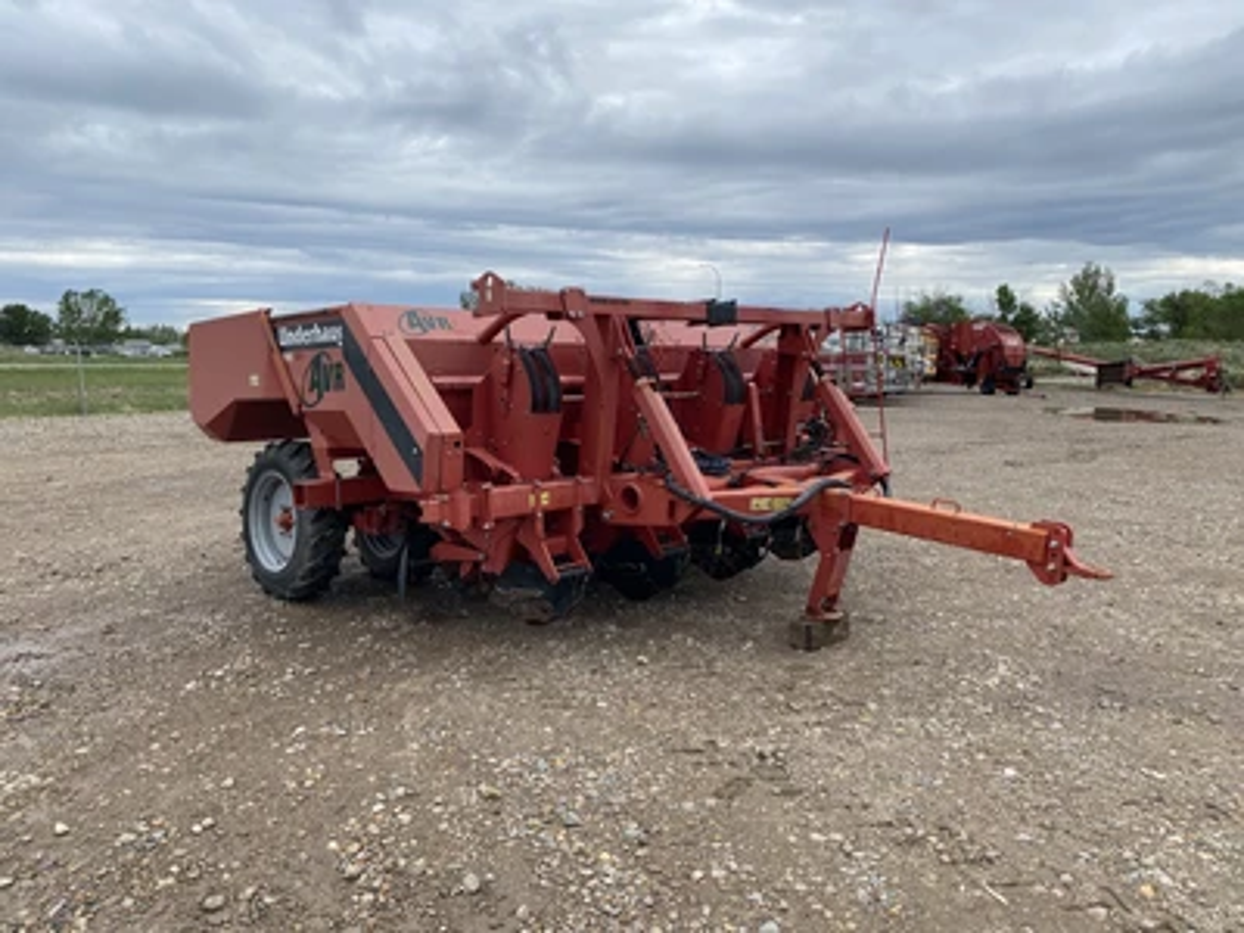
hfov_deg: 67.3
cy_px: 466
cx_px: 622
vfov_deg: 53.1
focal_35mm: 26
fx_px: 934
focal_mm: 4.25
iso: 32
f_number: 1.8
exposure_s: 1/1034
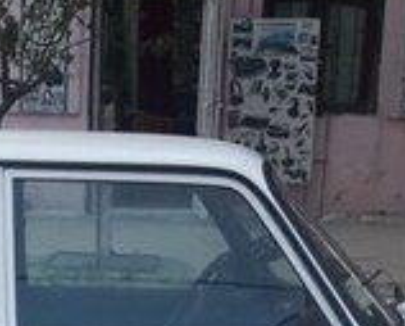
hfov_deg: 16.6
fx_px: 1369
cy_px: 484
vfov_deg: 12.9
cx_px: 26
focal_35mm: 114
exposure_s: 1/50
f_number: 1.9
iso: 64
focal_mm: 3.7
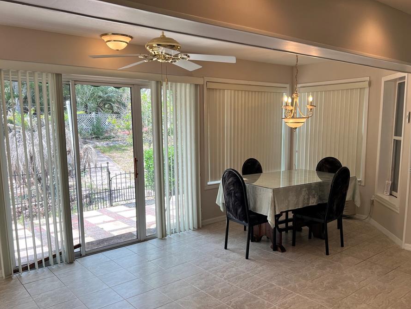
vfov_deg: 46.8
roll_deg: +1.0
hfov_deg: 59.9
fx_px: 356
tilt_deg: -9.5
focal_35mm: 30
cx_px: 199
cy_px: 170
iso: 50
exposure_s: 1/333
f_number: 1.5
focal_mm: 5.7
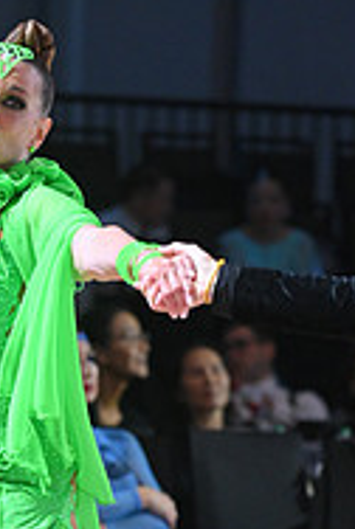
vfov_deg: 3.9
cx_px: 187
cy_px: 633
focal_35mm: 524
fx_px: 7722
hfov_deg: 2.6
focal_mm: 170
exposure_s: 1/250
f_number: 4
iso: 2000
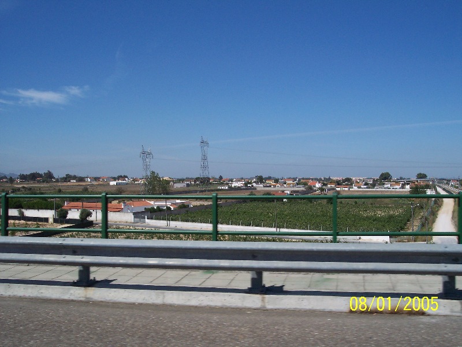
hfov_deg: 49.0
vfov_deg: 37.7
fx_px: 507
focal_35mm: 38
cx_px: 231
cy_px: 174
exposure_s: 1/1000
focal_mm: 8
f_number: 4.8
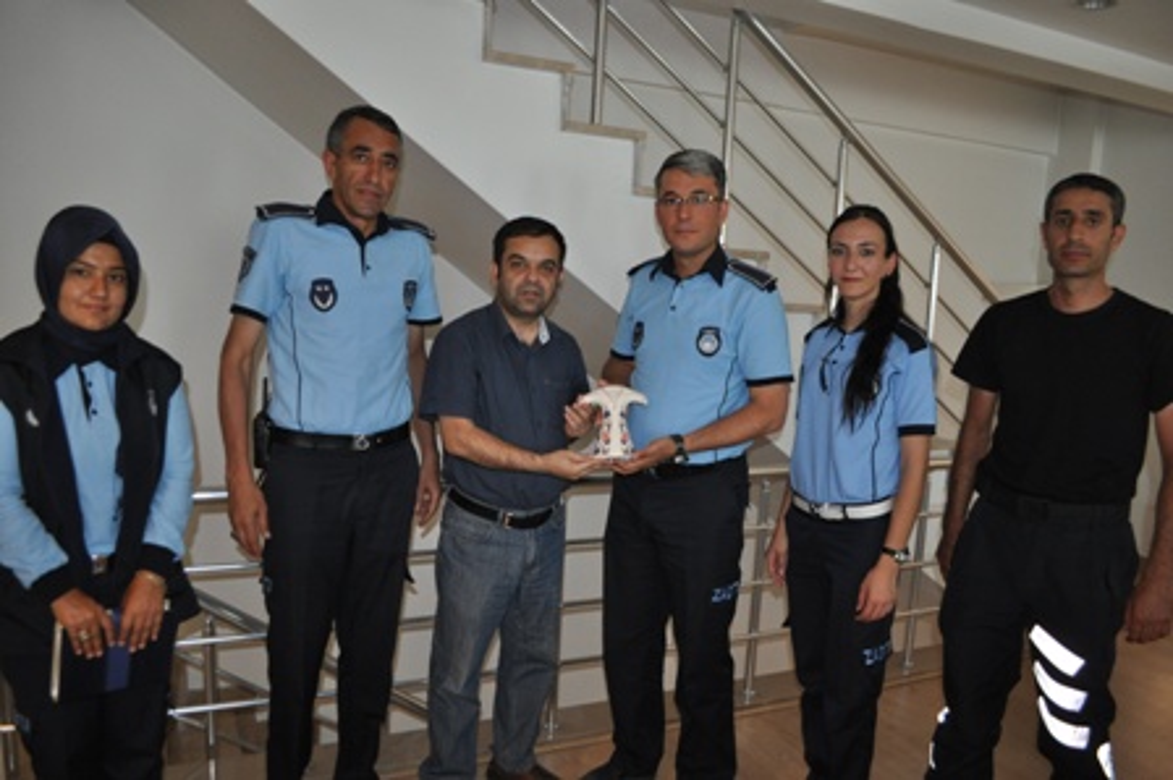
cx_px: 586
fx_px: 879
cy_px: 390
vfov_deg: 47.9
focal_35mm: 27
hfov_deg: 67.4
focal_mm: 18
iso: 800
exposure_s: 1/60
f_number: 3.5
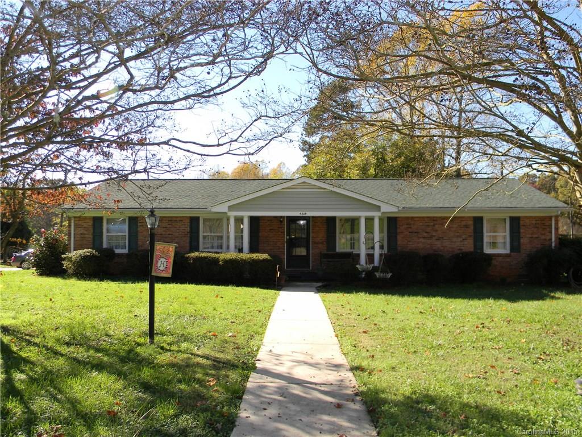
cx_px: 291
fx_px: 471
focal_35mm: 28
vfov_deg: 49.7
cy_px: 218
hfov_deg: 63.4
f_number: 3.5
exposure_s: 1/403
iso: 112
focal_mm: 5
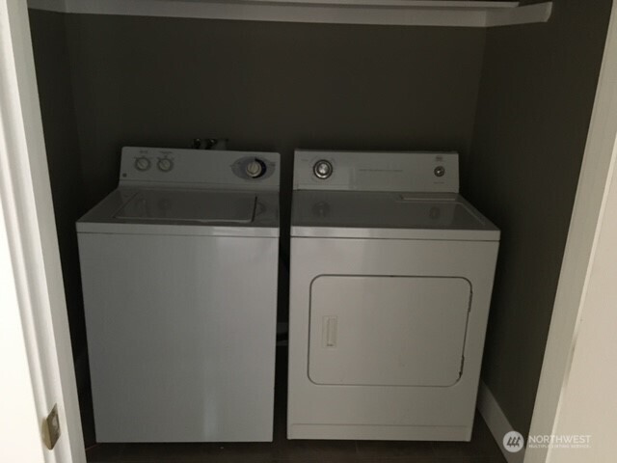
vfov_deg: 48.2
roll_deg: -0.9
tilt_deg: -19.4
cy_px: 232
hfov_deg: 61.7
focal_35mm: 29
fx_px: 517
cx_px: 308
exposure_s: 1/17
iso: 400
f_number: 2.2
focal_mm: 4.15
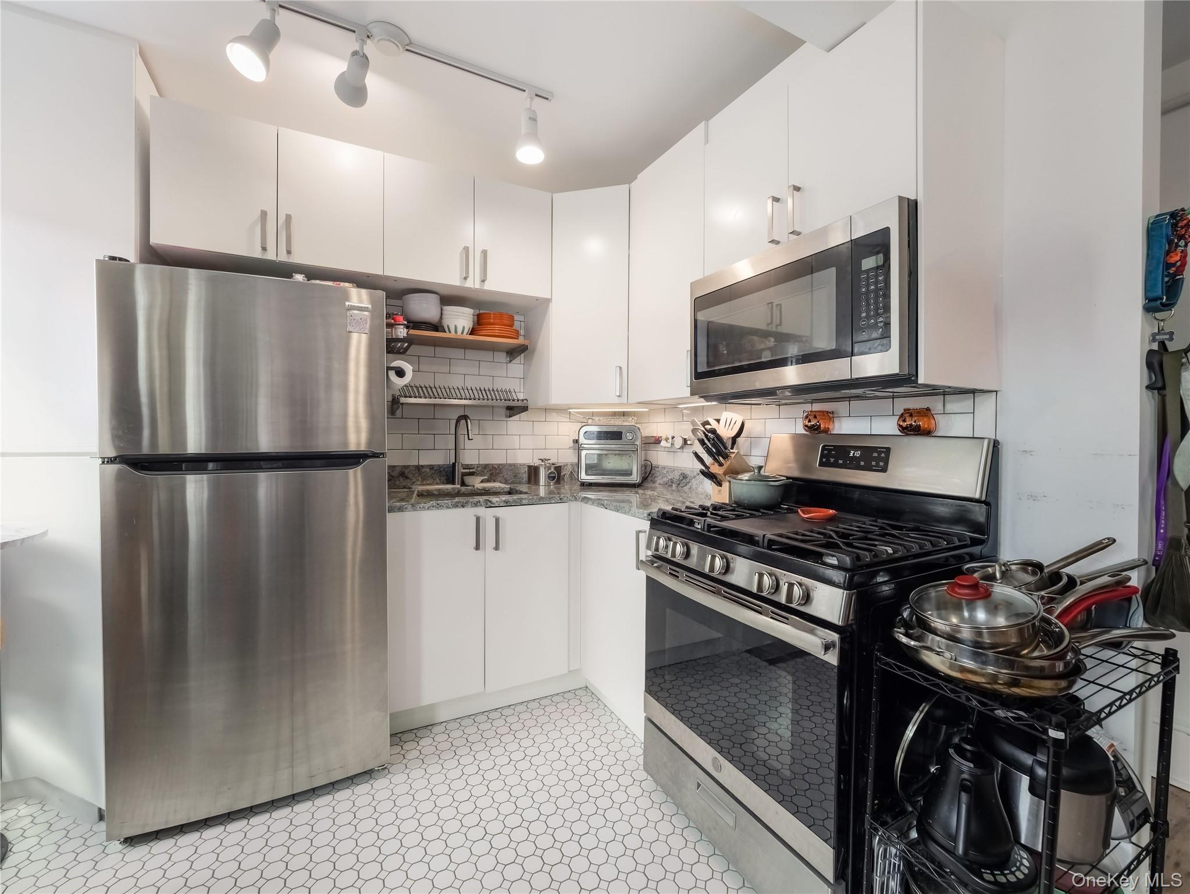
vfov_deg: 85.7
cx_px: 595
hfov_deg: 102.0
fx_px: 481
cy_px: 447
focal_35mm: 14
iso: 800
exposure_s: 1/40
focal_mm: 7
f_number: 3.5
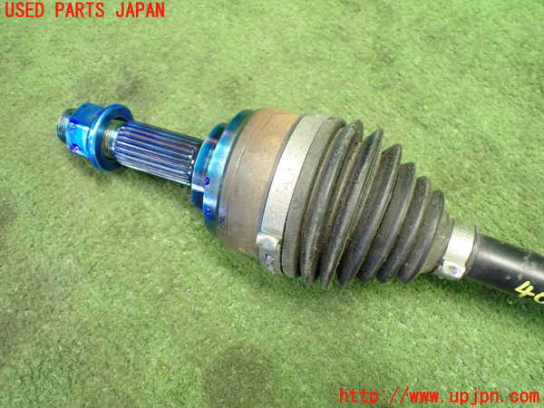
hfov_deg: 60.0
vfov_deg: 46.8
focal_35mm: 30
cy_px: 204
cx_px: 272
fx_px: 471
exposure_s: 1/50
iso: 800
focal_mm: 5.4
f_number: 2.3
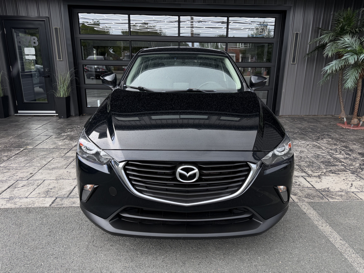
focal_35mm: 24
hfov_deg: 71.6
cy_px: 136
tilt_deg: -15.4
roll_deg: -0.6
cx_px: 182
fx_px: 252
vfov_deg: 56.8
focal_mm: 6.76
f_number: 1.78
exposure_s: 1/488
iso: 80
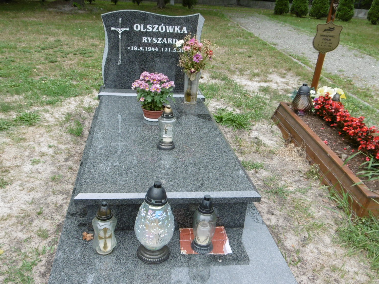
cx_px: 175
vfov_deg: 44.1
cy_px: 133
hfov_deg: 56.8
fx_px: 350
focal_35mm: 32
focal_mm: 4.3
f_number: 3.1
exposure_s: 1/160
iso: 100
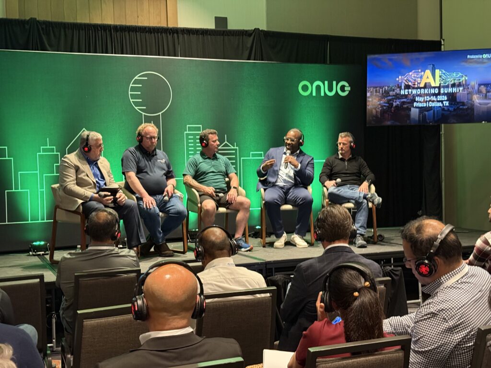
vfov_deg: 30.3
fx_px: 681
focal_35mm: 48
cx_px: 246
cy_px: 184
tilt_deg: +0.4
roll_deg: +1.5
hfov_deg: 39.7
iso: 500
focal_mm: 6.76
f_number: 1.78
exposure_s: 1/30
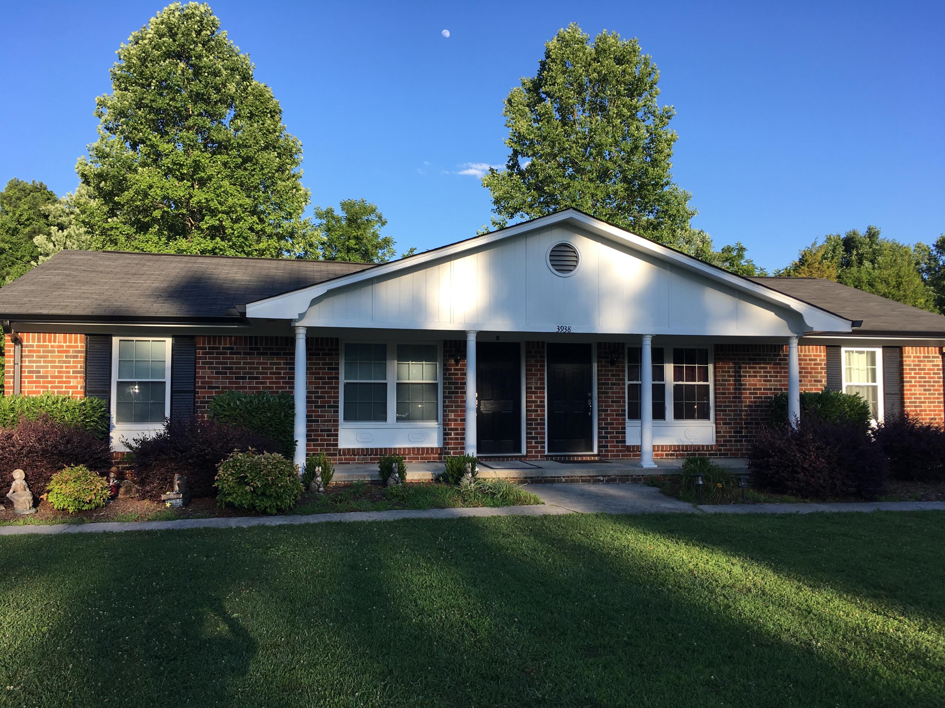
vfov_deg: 48.2
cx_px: 472
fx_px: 792
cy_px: 354
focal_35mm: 29
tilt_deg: +3.3
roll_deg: -0.5
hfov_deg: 61.7
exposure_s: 1/686
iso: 25
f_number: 2.2
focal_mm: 4.15
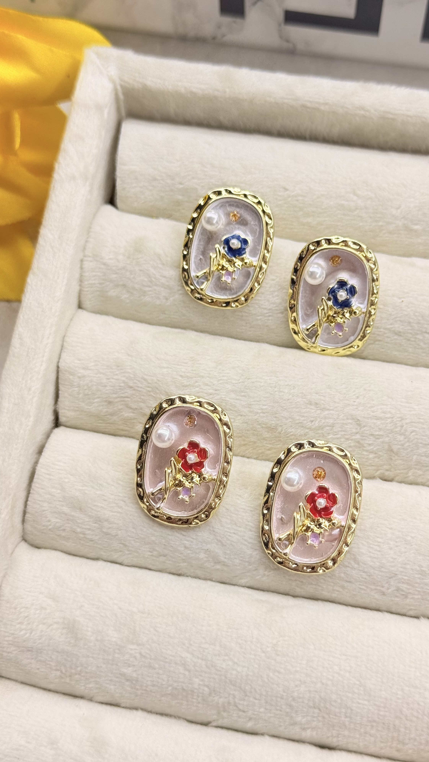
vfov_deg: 39.2
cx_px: 250
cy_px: 379
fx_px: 1072
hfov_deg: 22.6
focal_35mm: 53
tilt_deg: -68.1
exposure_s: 1/163
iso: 64
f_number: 1.78
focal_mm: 6.76
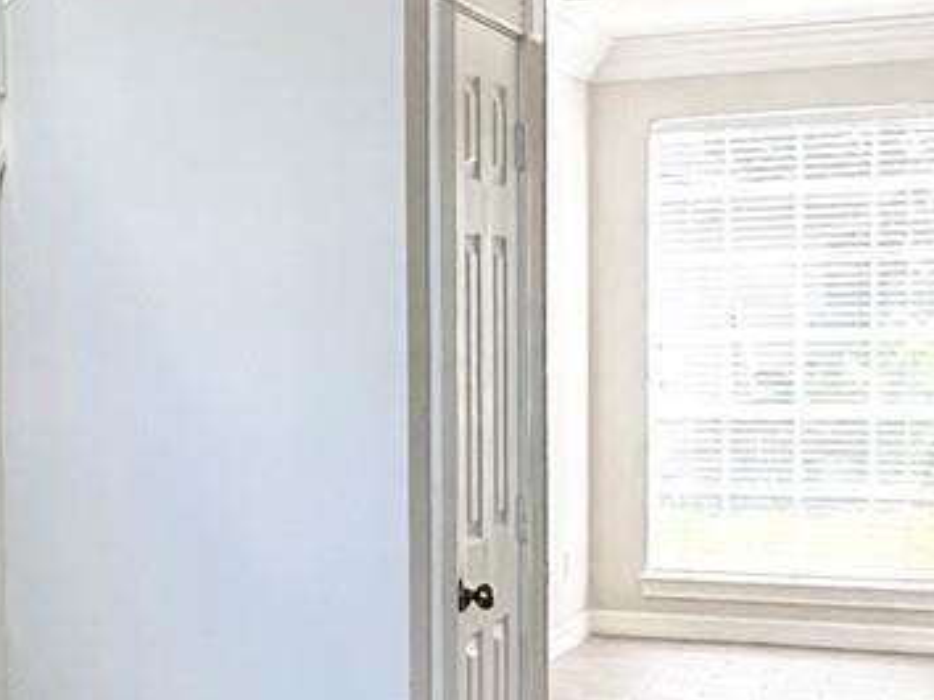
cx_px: -372
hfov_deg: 21.2
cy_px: 415
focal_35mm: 81
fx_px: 2184
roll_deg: +0.7
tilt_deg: -2.0
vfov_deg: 18.2
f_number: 2.2
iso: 100
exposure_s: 1/120
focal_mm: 2.22
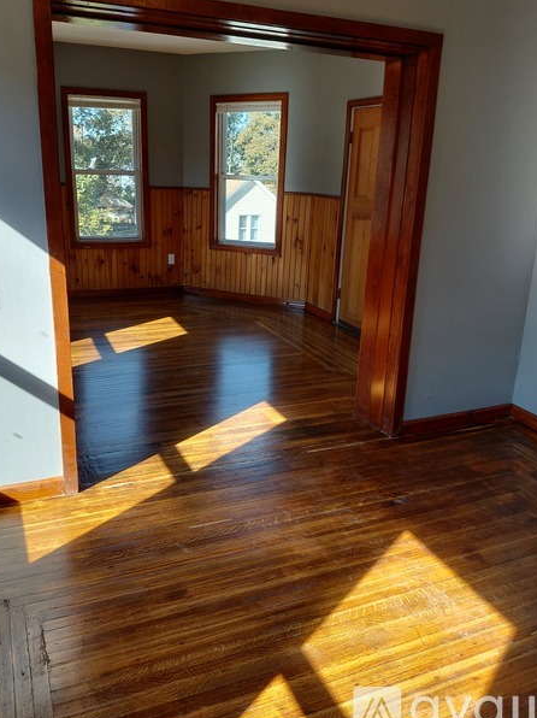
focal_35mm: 28
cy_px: 333
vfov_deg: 63.4
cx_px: 247
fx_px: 580
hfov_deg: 49.6
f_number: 1.8
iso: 50
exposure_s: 1/213
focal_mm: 4.69
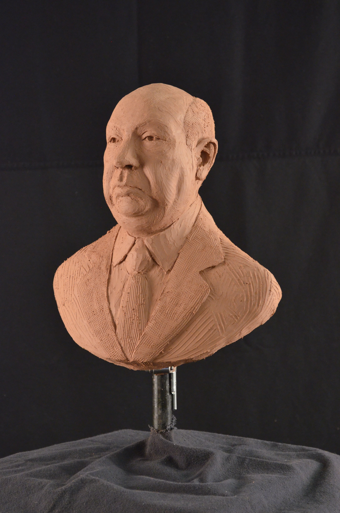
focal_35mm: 75
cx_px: 170
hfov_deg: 18.1
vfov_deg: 27.0
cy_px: 256
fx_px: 1067
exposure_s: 1/30
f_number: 8
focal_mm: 50
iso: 2200
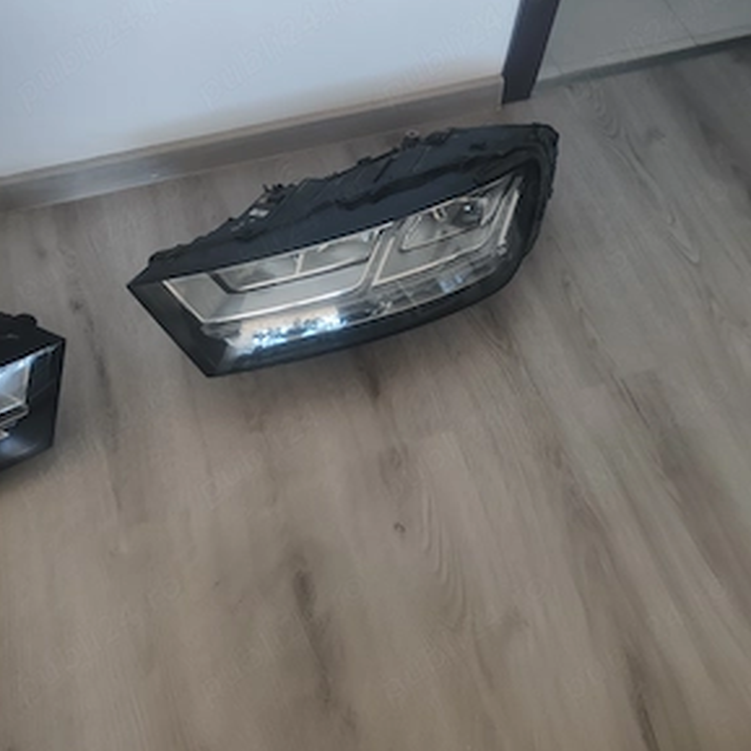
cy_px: 283
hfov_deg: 49.7
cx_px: 372
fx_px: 810
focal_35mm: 33
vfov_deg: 49.3
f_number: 1.9
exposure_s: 1/100
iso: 2000
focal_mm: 6.12
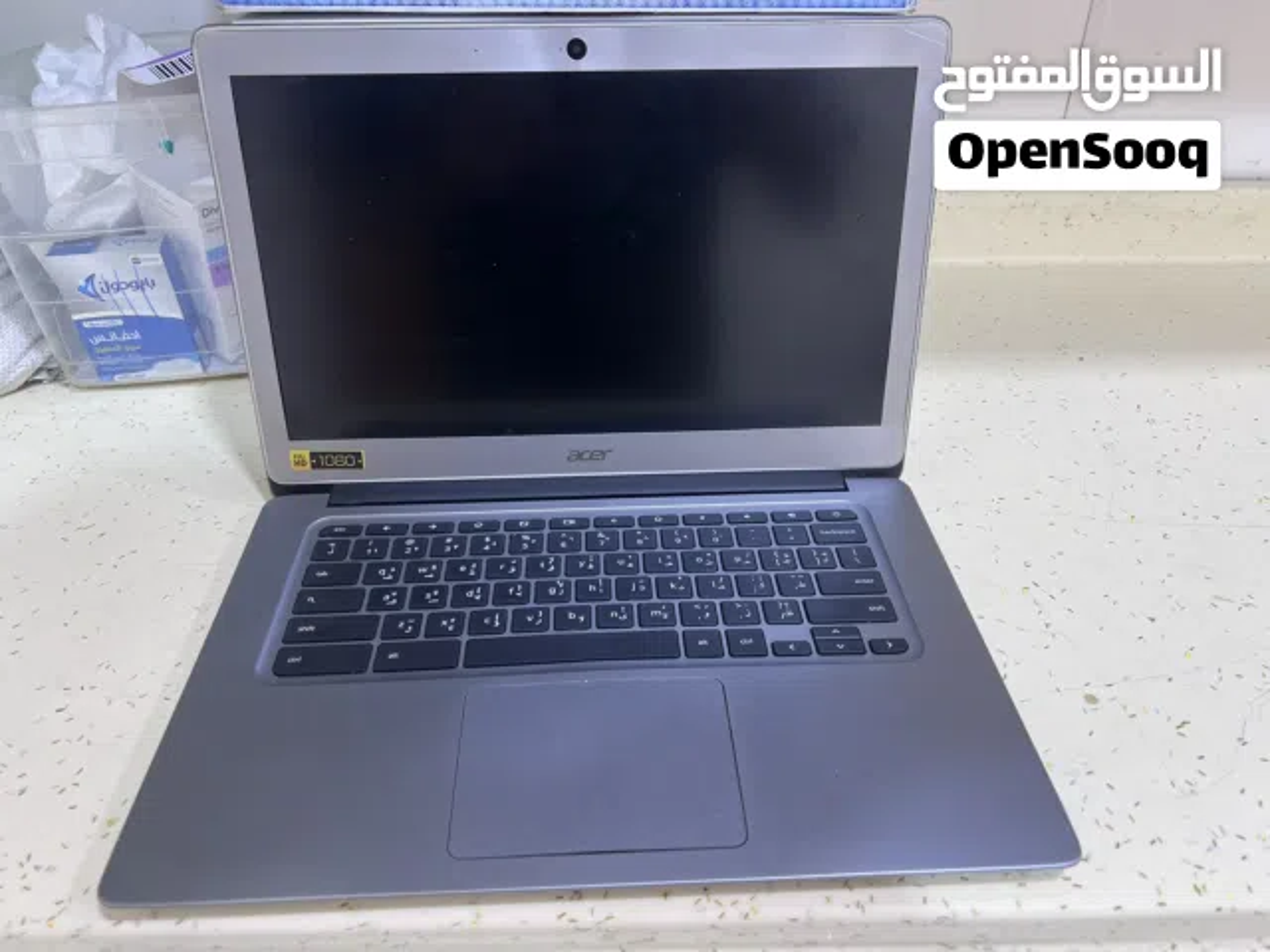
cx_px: 635
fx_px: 954
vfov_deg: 53.1
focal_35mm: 26
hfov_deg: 67.3
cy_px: 476
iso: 100
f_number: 1.5
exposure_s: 1/100
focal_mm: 5.7
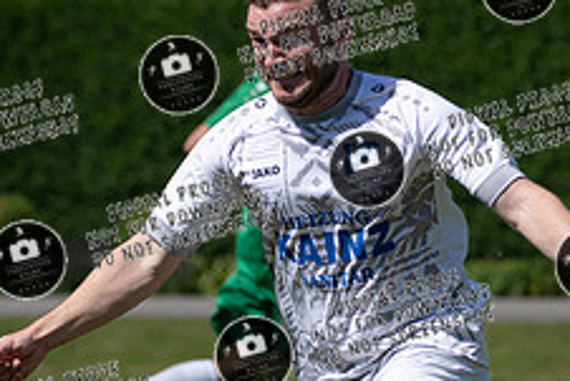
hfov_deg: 3.6
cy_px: 241
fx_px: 8999
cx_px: 362
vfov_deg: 2.4
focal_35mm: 568
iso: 160
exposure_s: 1/1600
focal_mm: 200
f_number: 5.6
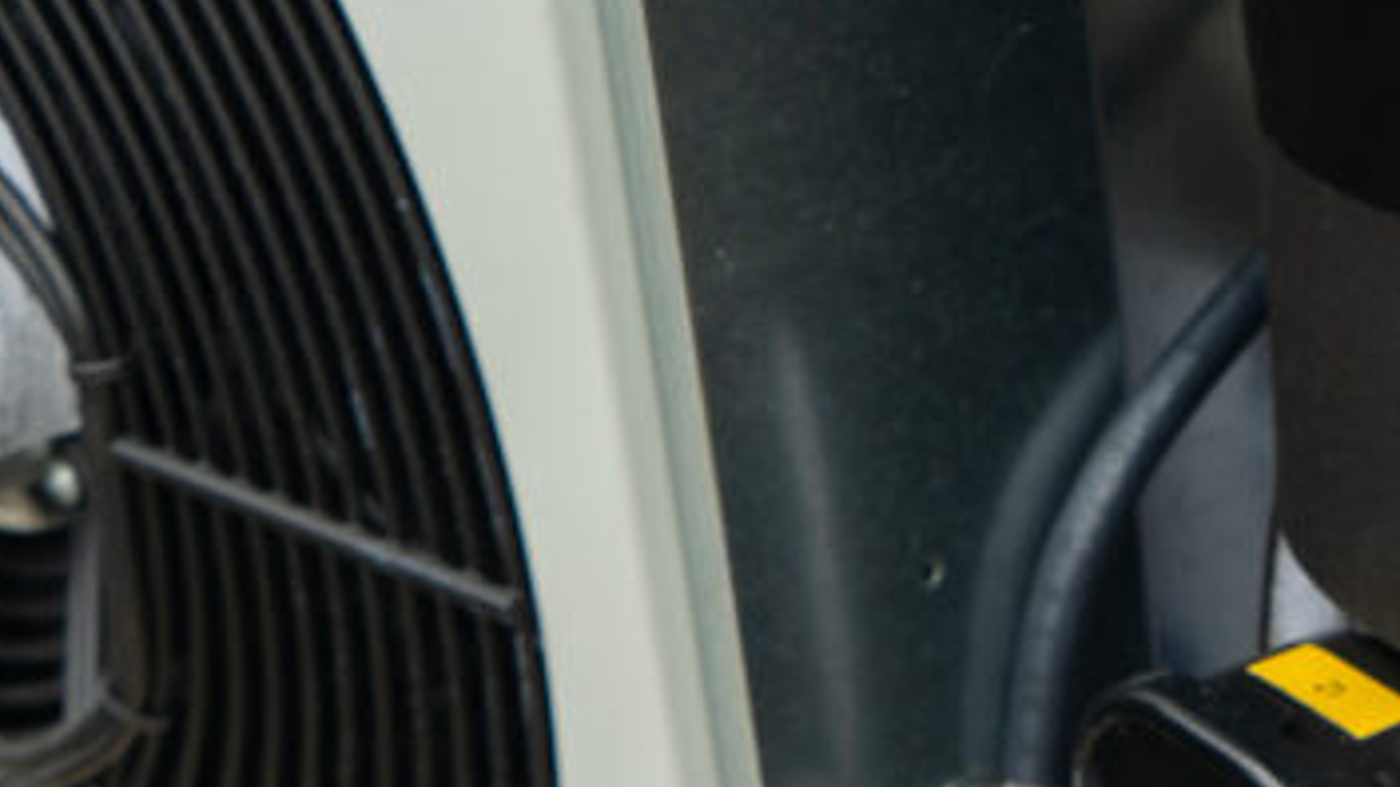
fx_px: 4529
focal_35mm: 122
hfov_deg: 16.5
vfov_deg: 9.8
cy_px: 857
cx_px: 1881
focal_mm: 40
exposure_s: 1/100
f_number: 6.3
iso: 250
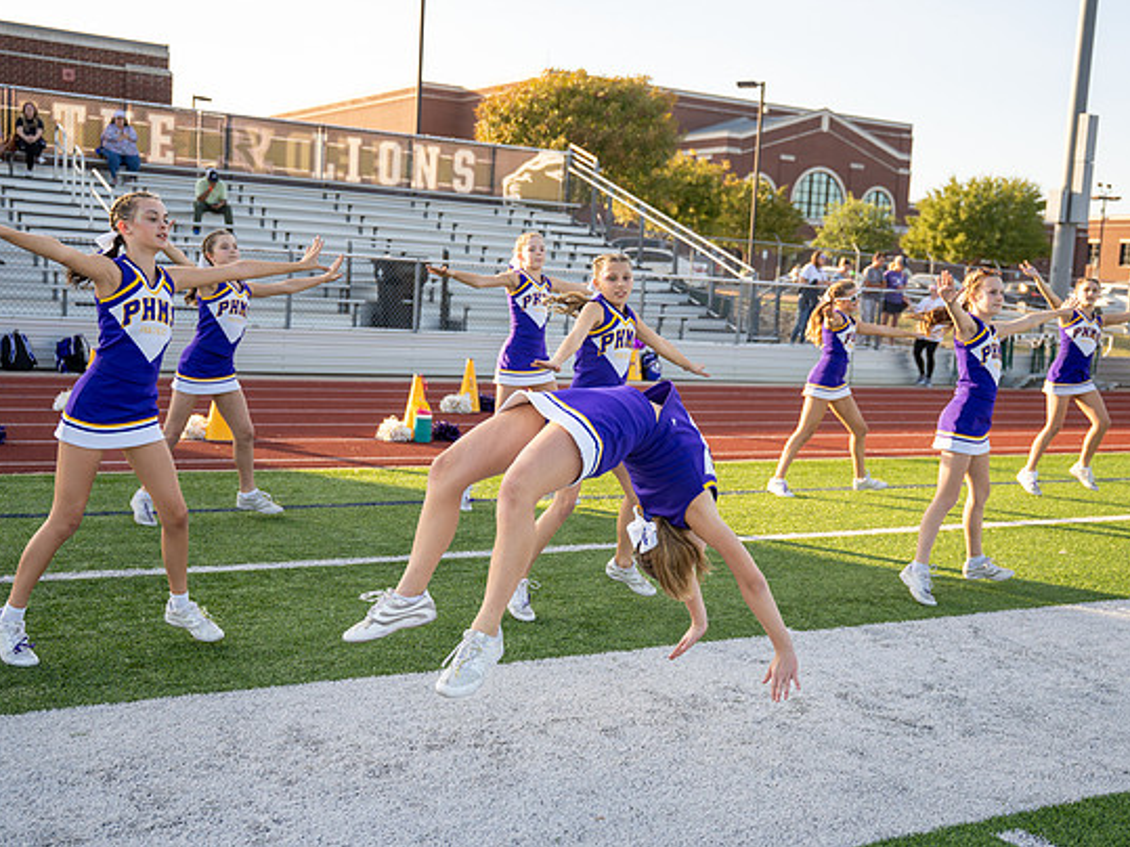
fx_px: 1371
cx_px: 591
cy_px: 456
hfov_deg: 44.8
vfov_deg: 34.3
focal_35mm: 42
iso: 250
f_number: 2.8
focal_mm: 34.3
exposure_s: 1/2000
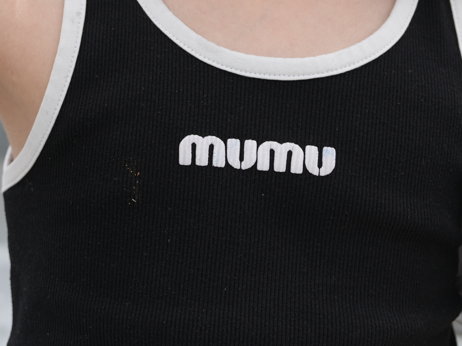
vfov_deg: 10.2
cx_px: 188
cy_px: -88
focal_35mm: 143
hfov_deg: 13.8
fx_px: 1909
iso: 100
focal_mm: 37
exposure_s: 1/1000
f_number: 2.8
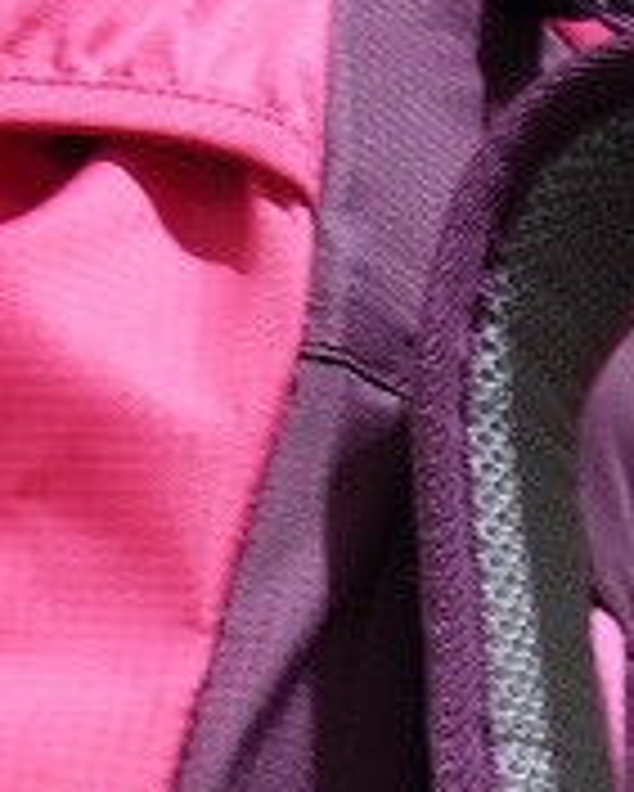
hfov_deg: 8.7
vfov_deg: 10.0
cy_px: 1683
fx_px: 4148
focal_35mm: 177
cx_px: 450
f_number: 1.7
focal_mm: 20
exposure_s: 1/40
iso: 100
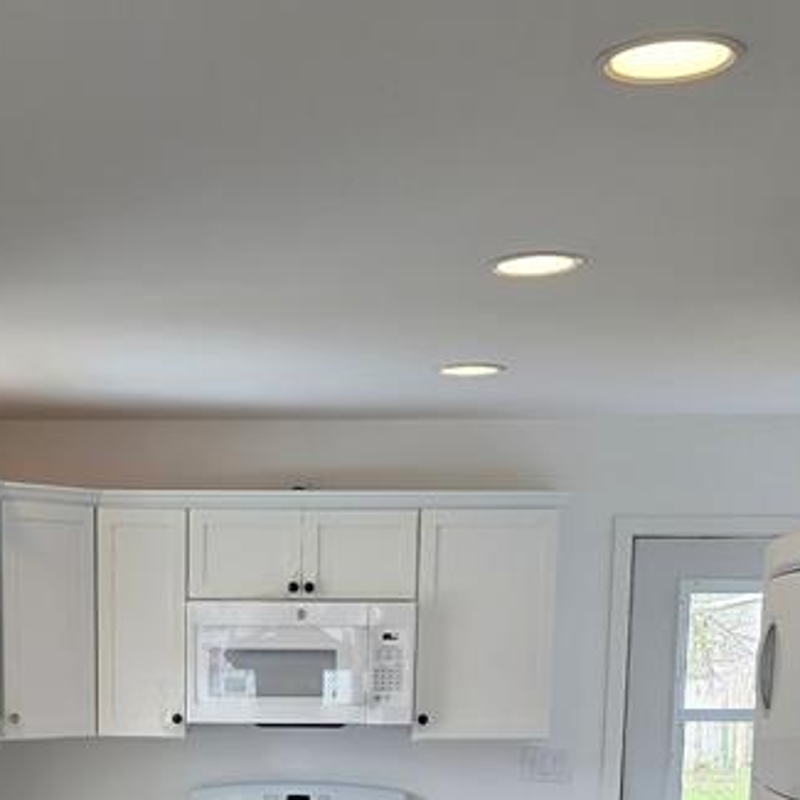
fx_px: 1673
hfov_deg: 26.7
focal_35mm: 64
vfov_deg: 24.7
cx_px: 241
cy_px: 926
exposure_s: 1/120
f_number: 1.7
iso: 80
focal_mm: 6.3
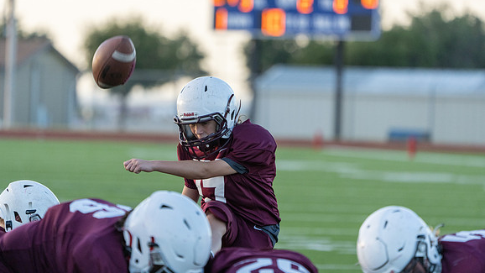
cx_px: 242
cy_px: 120
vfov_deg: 3.5
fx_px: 4424
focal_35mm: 344
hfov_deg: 6.3
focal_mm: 327
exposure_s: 1/1250
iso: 2000
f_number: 5.6
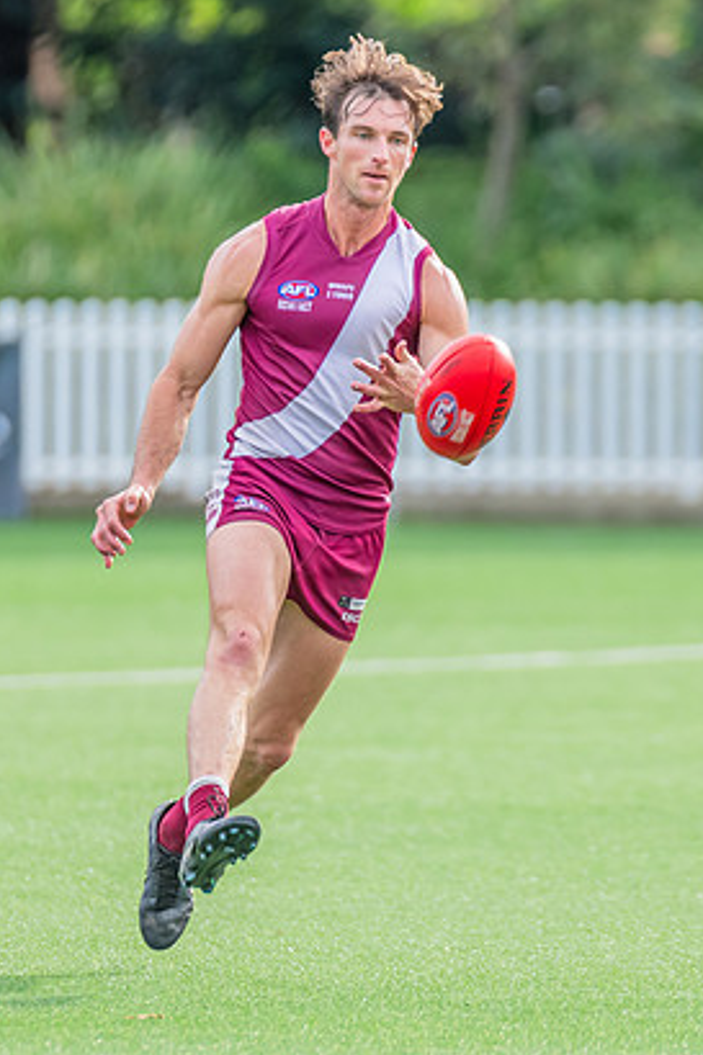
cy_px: 683
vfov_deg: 2.4
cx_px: 364
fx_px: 24917
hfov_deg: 1.6
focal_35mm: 850
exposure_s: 1/1250
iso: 800
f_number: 4.5
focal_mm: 360
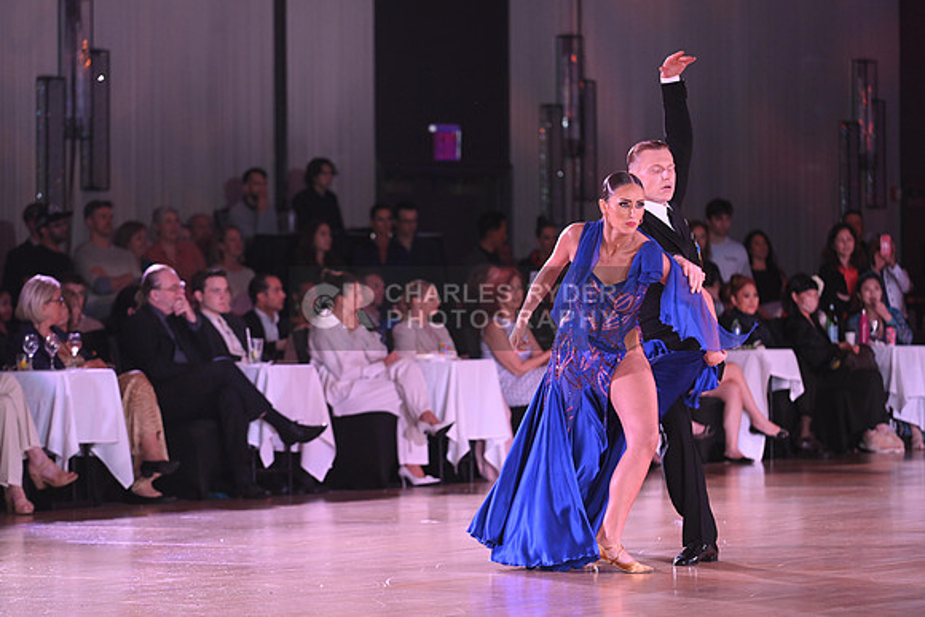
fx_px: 4369
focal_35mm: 170
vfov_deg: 8.1
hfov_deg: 12.1
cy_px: 308
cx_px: 462
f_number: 4.5
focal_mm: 170
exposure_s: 1/200
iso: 1600
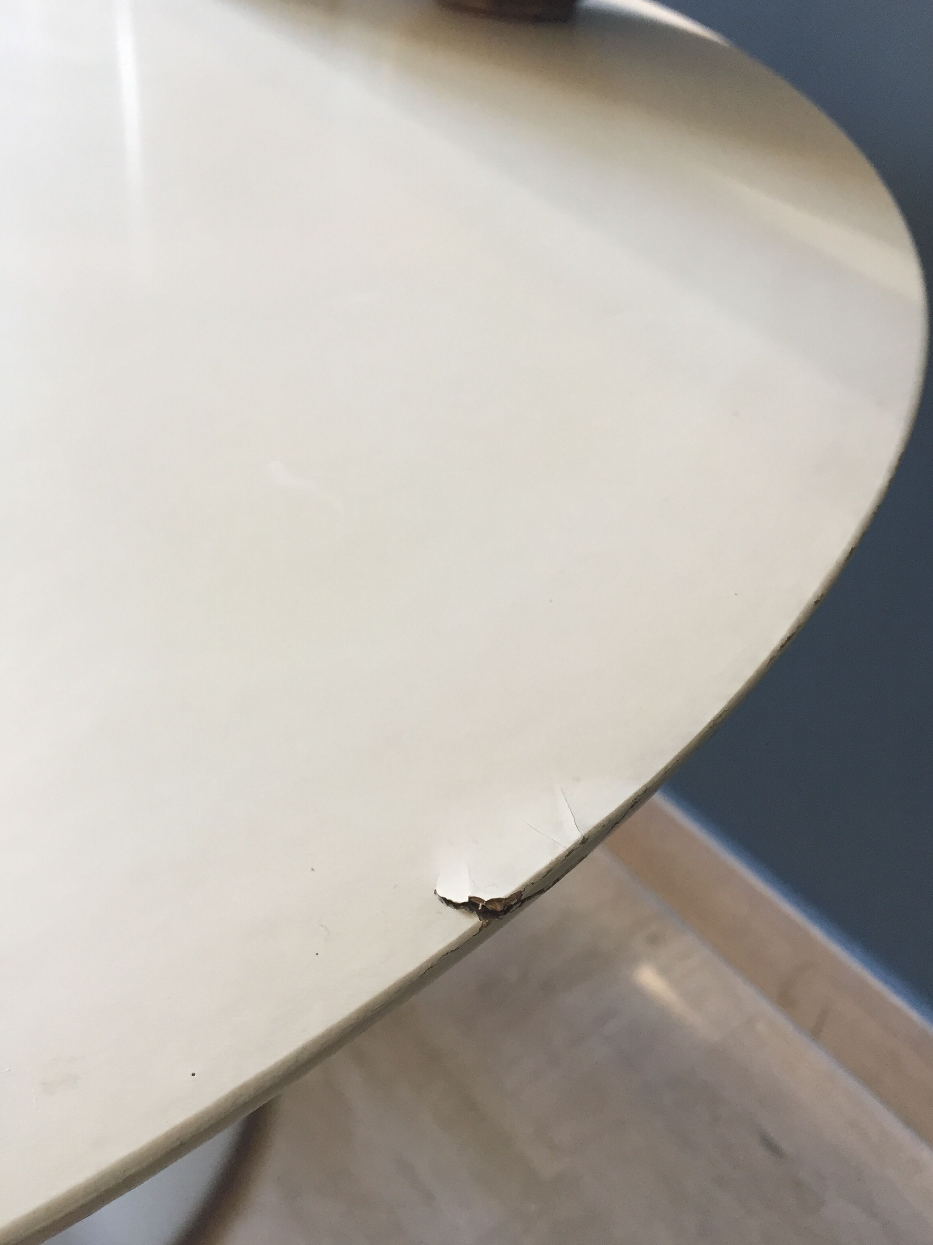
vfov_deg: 60.0
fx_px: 1078
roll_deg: -5.8
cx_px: 473
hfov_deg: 46.8
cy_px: 617
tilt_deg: -41.2
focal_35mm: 30
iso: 100
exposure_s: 1/33
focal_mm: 4.15
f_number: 2.2
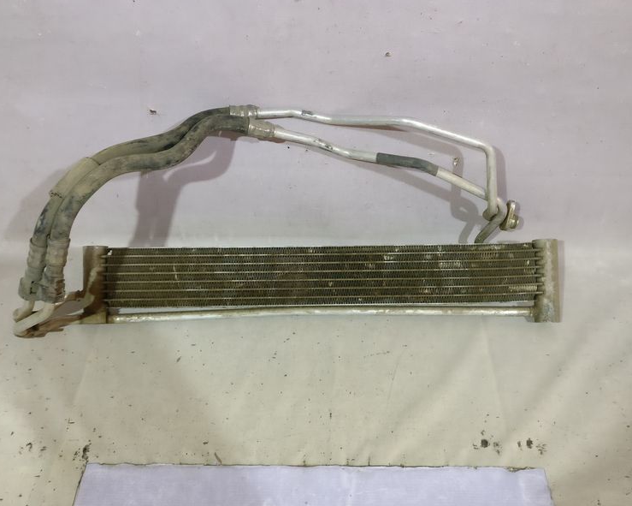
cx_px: 294
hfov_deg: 49.1
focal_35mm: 37
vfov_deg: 40.0
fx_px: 692
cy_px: 287
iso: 400
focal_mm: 4.26
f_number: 2
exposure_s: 1/20
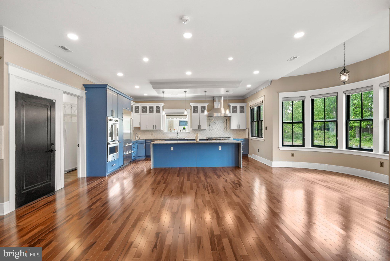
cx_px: 195
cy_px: 130
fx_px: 173
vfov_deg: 73.8
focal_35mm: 16
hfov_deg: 96.7
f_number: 10
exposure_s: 1/8
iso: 800
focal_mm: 16
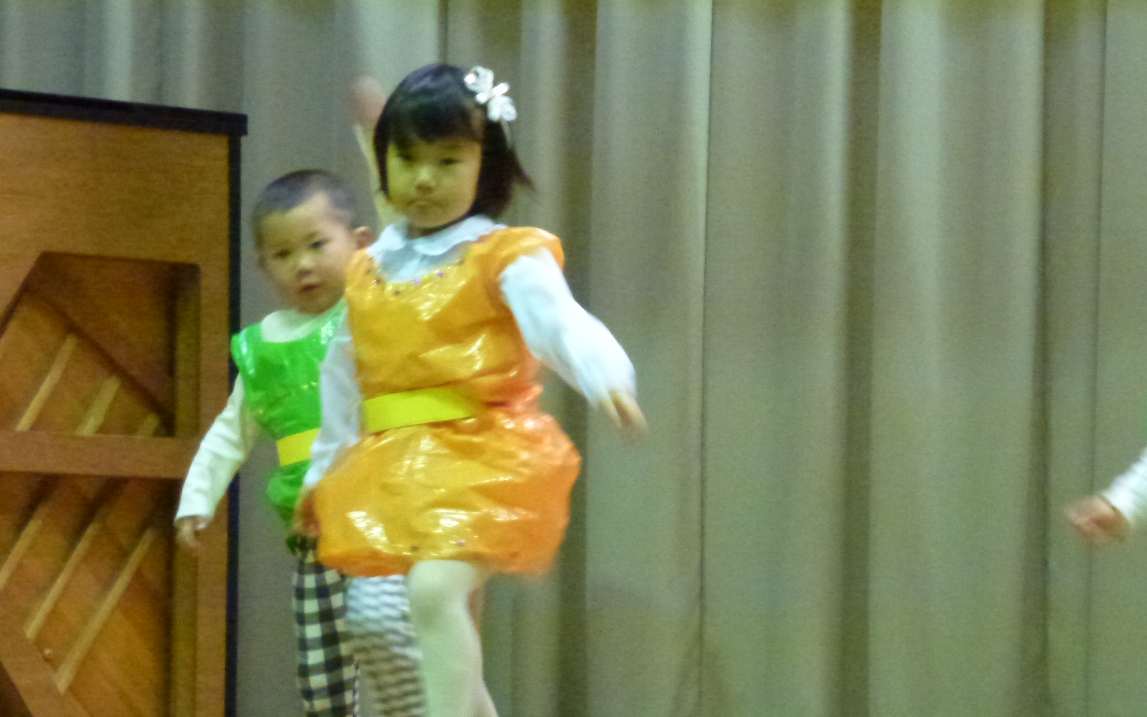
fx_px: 5439
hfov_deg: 12.0
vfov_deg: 7.5
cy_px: 481
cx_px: 511
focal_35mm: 174
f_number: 5.3
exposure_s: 1/25
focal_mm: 25.5
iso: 1600
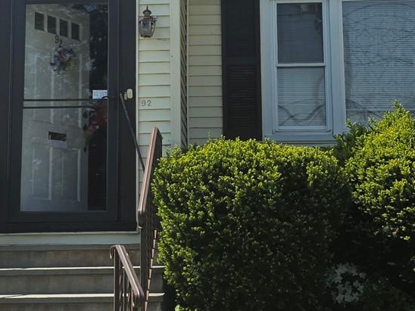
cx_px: 187
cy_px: 84
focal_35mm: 86
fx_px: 1031
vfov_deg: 17.1
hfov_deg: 22.7
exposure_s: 1/5958
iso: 80
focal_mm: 6.3
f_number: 1.7
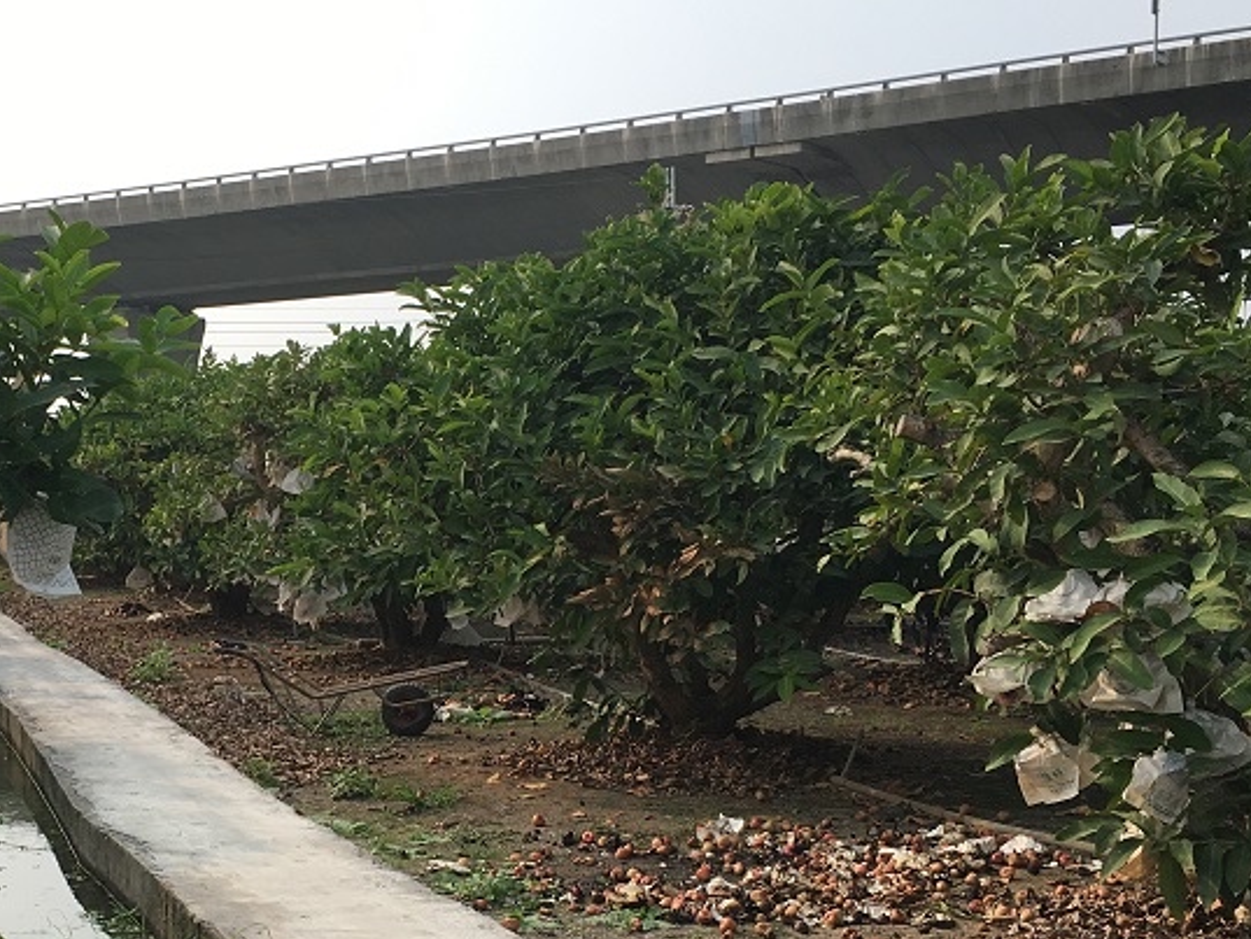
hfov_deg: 34.5
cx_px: 268
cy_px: 683
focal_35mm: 54
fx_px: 1952
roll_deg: -0.5
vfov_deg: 26.8
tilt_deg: -4.3
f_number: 2.2
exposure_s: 1/1026
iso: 25
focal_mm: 4.15
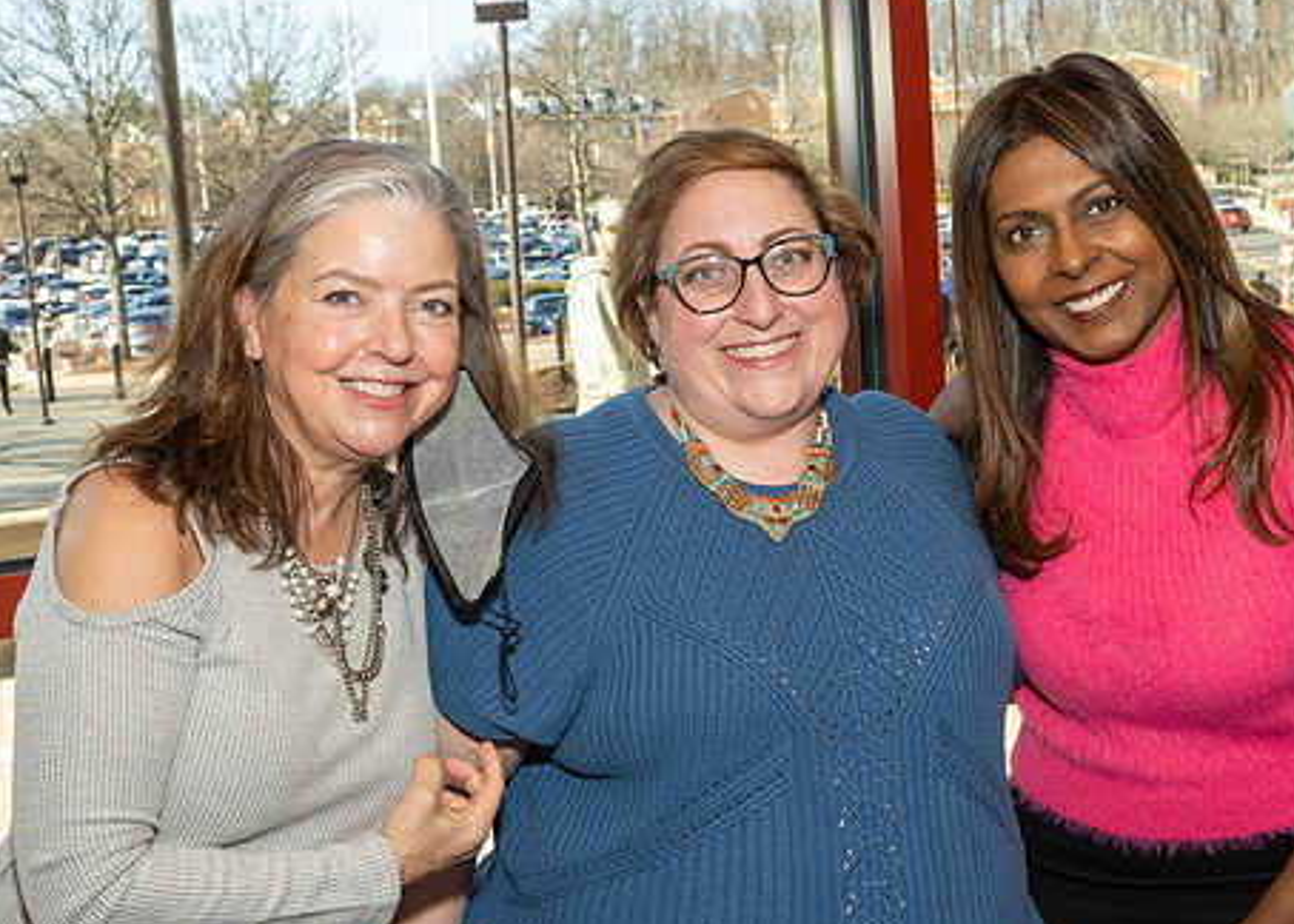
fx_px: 2351
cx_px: 682
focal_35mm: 64
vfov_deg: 22.2
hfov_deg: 30.8
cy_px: 528
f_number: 7.1
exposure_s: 1/250
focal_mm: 31
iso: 800
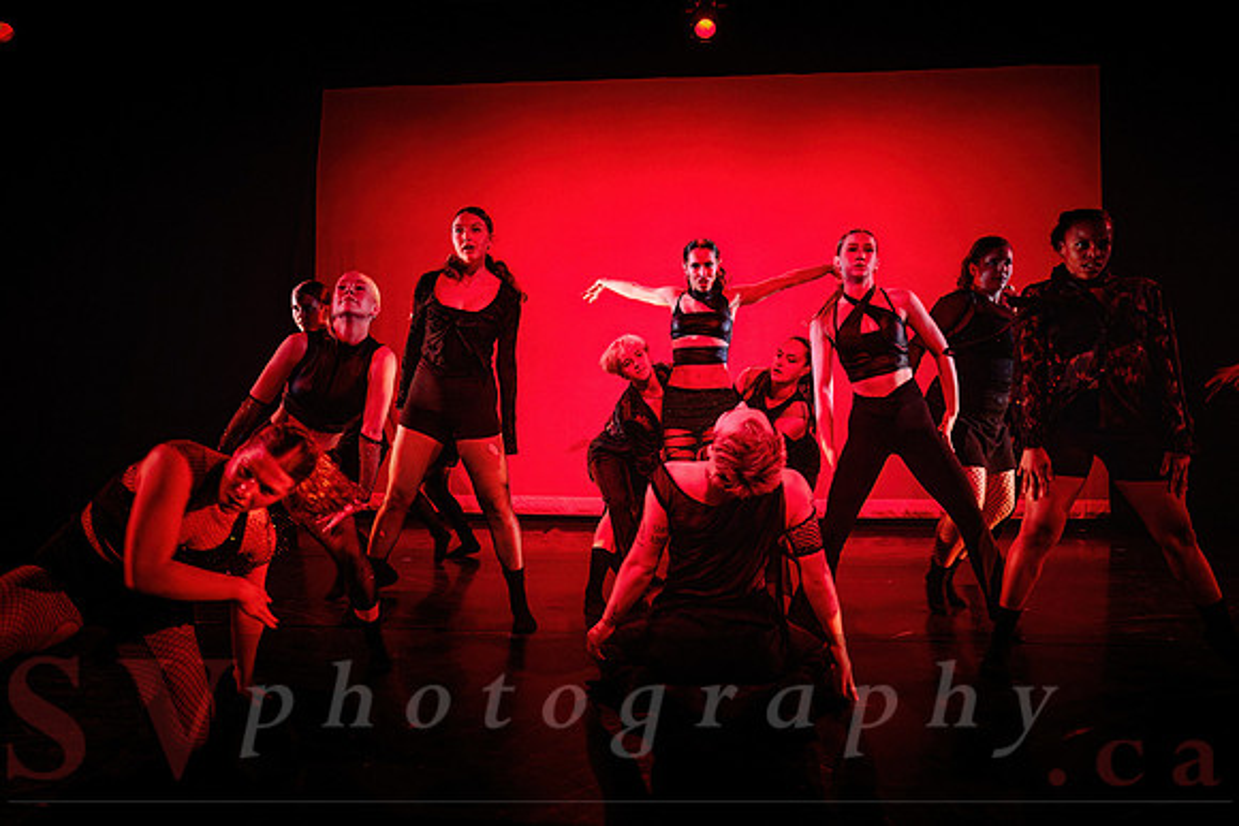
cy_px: 408
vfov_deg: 51.1
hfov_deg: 71.2
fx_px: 865
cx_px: 594
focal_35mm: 25
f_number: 2.8
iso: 5000
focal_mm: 24
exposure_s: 1/300
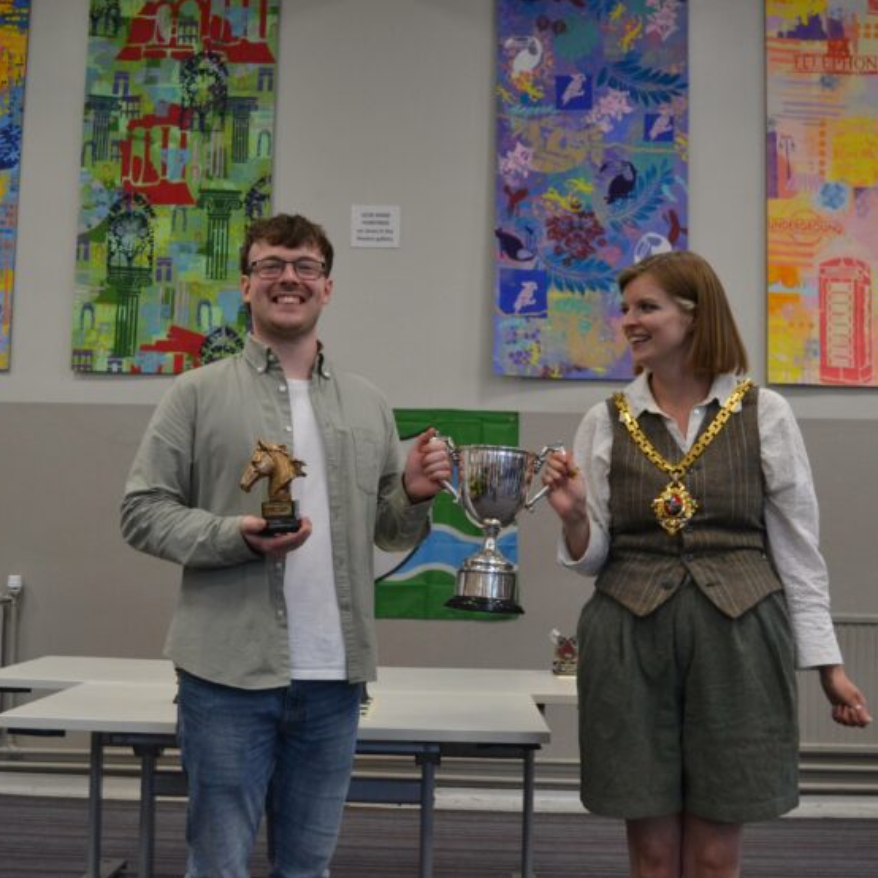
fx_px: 1234
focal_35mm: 43
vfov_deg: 39.2
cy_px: 437
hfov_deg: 39.1
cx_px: 403
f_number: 4
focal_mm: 22
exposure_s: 1/60
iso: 900
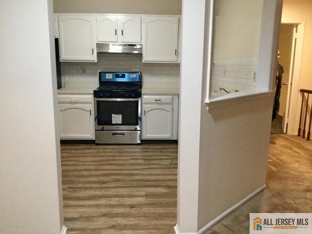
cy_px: 117
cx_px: 156
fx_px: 279
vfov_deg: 45.4
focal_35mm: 31
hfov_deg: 58.4
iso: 200
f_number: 2.4
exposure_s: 1/20
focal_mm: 3.3
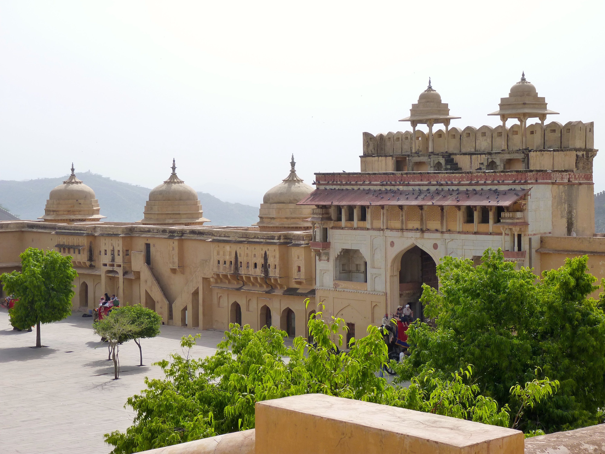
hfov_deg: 27.0
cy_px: 227
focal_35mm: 72
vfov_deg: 20.4
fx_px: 1258
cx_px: 302
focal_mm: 12.8
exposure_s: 1/1000
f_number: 3.4
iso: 125
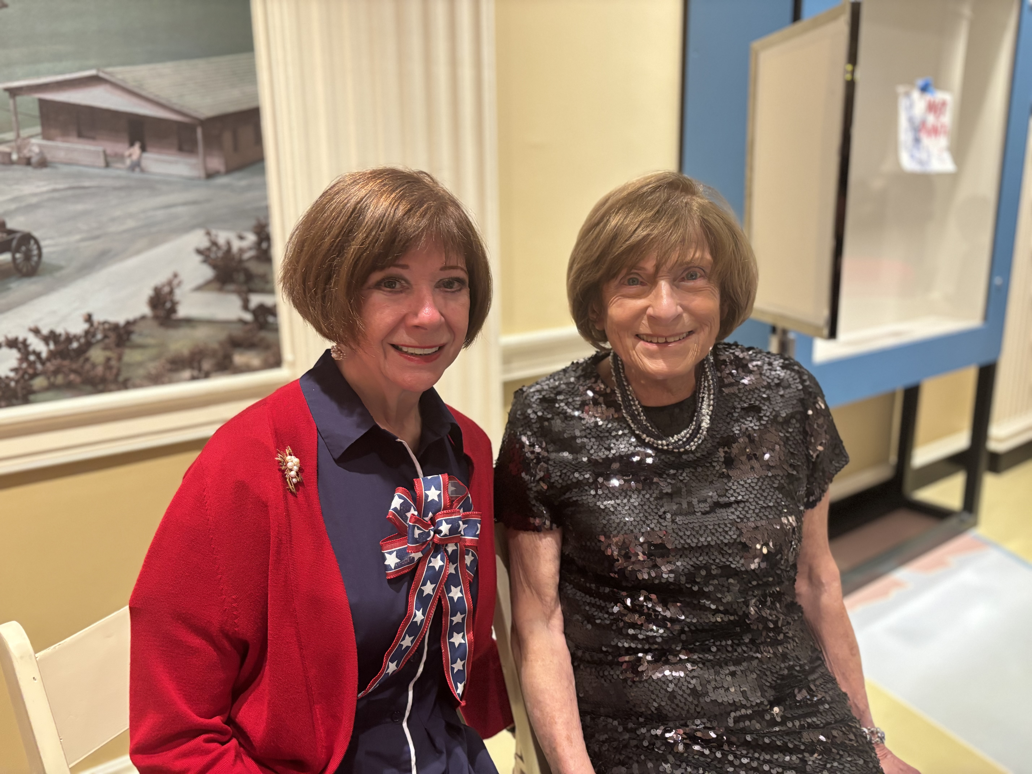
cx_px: 516
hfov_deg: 67.3
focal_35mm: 26
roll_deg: +1.0
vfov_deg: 53.1
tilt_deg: -12.6
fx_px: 775
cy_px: 387
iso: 500
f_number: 1.6
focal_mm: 5.96
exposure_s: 1/43
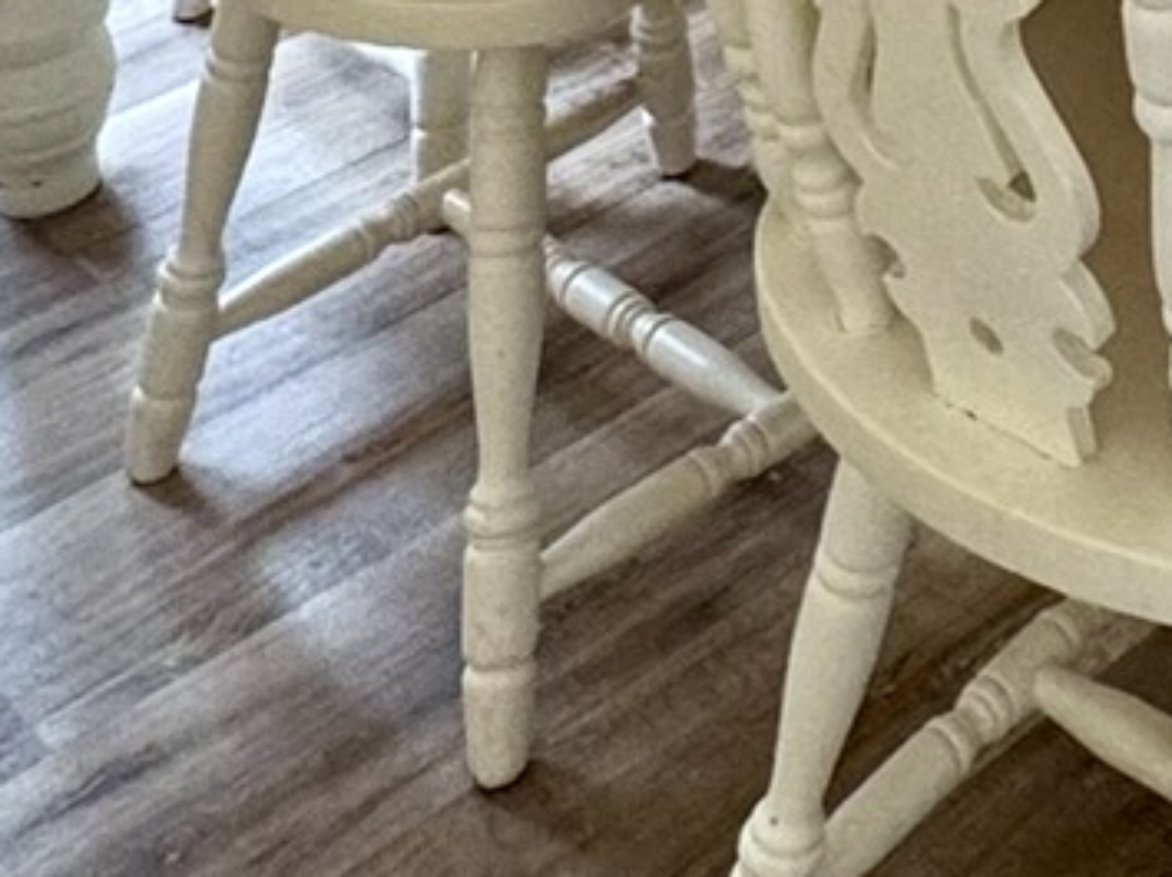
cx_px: 1480
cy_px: -986
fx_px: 2741
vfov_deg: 14.4
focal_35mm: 81
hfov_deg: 22.0
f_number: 2.2
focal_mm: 2.22
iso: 200
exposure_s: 1/100
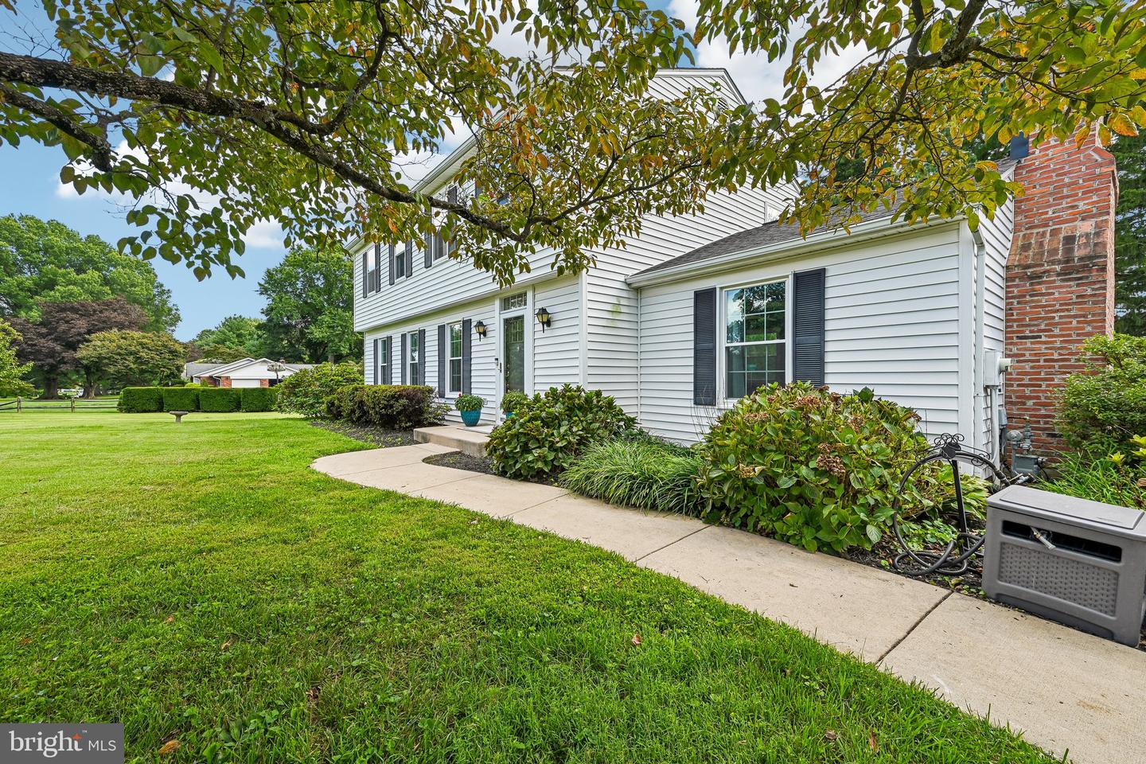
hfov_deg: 104.3
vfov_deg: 81.2
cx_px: 573
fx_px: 446
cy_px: 382
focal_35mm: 14
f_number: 8
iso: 100
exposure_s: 1/100
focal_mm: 14
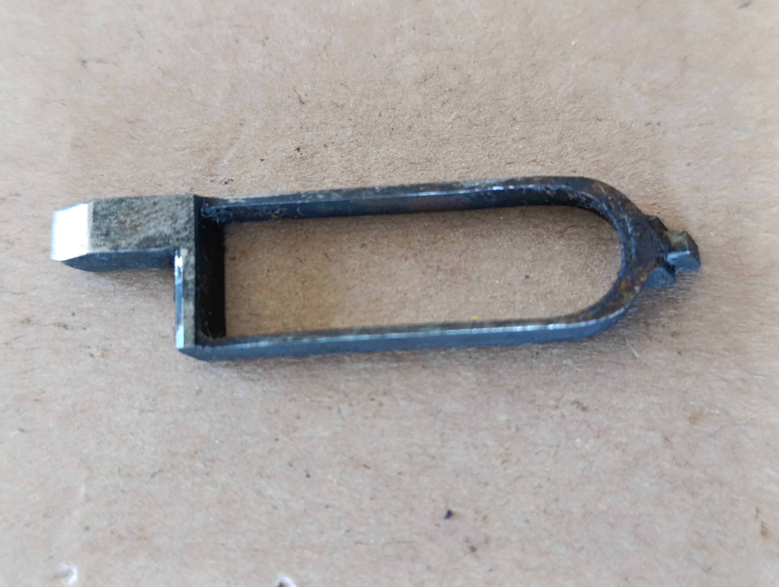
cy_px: 294
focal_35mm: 46
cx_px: 390
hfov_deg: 41.2
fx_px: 1037
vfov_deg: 31.6
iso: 1000
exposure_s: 1/50
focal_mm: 6.14
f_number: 1.6
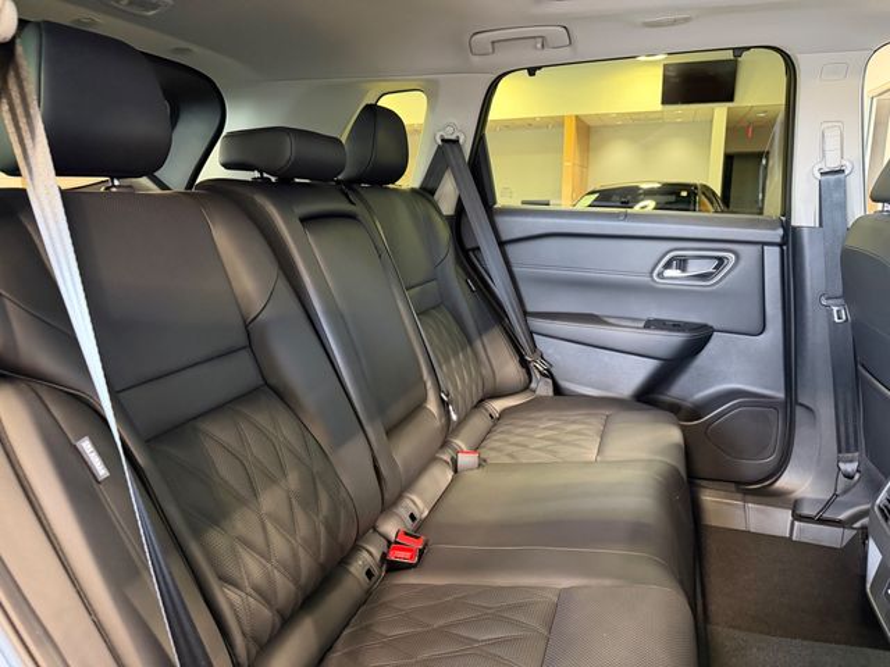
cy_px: 334
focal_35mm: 24
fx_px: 617
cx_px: 445
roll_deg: +0.8
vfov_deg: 56.8
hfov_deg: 71.6
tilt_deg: -13.2
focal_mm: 6.76
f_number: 1.78
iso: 1000
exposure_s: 1/40
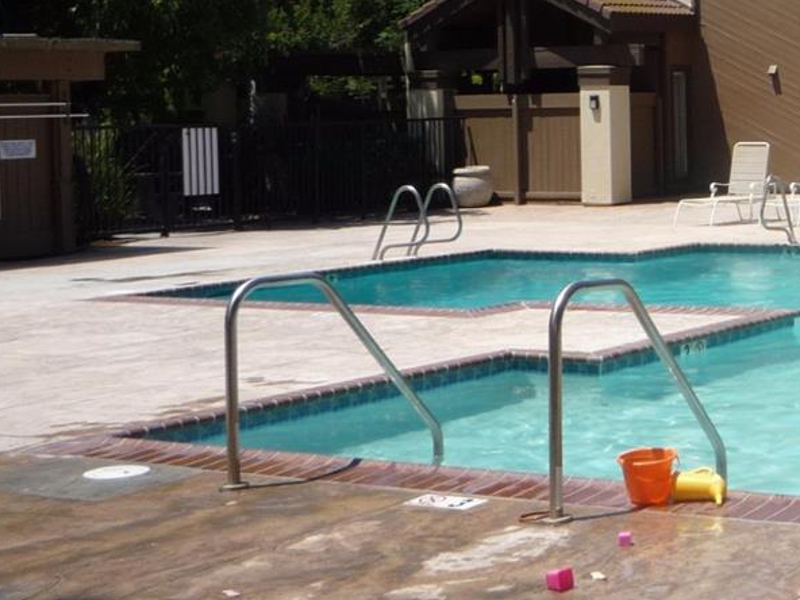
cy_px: 109
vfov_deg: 19.2
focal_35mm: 76
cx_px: 999
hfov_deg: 23.2
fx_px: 1756
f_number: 5.6
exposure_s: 1/500
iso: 100
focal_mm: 5.2
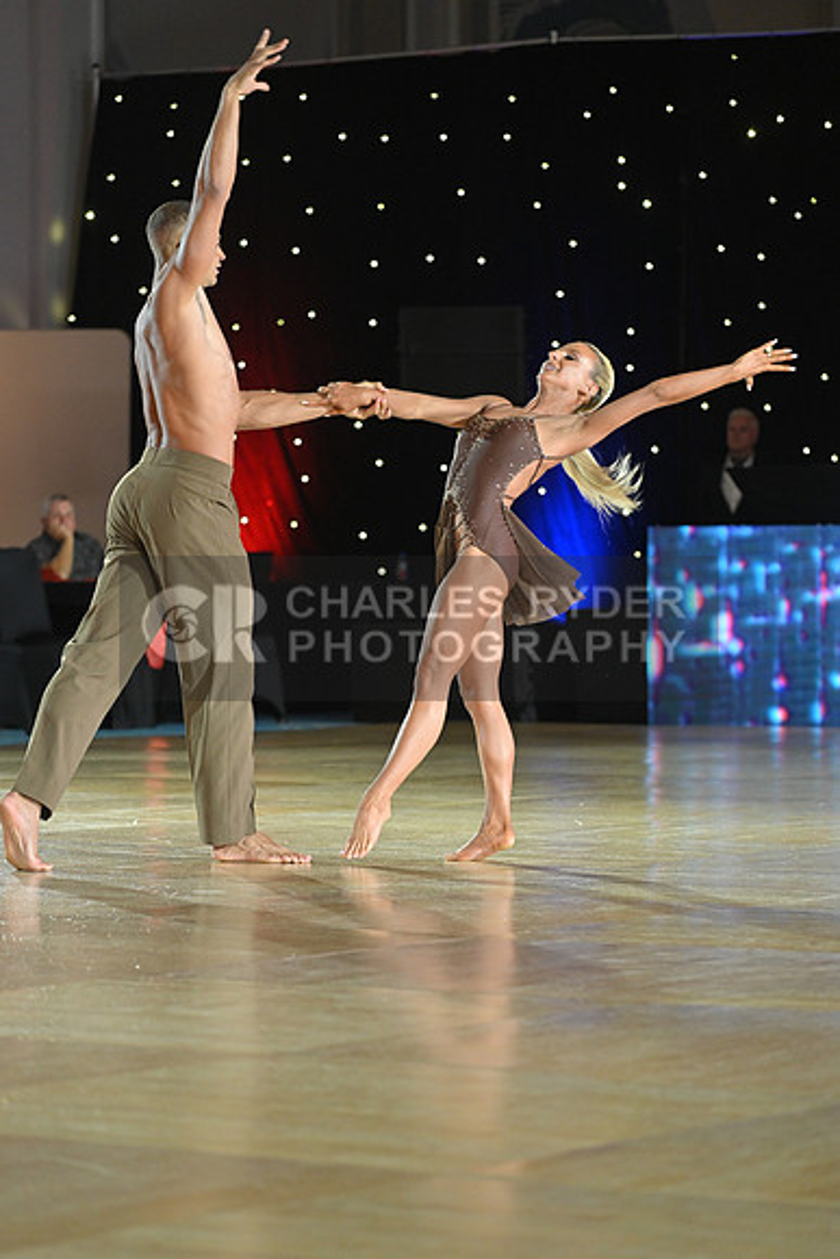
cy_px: 630
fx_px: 4722
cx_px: 420
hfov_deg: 10.2
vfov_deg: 15.2
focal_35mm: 135
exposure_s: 1/250
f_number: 4
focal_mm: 135
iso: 2000
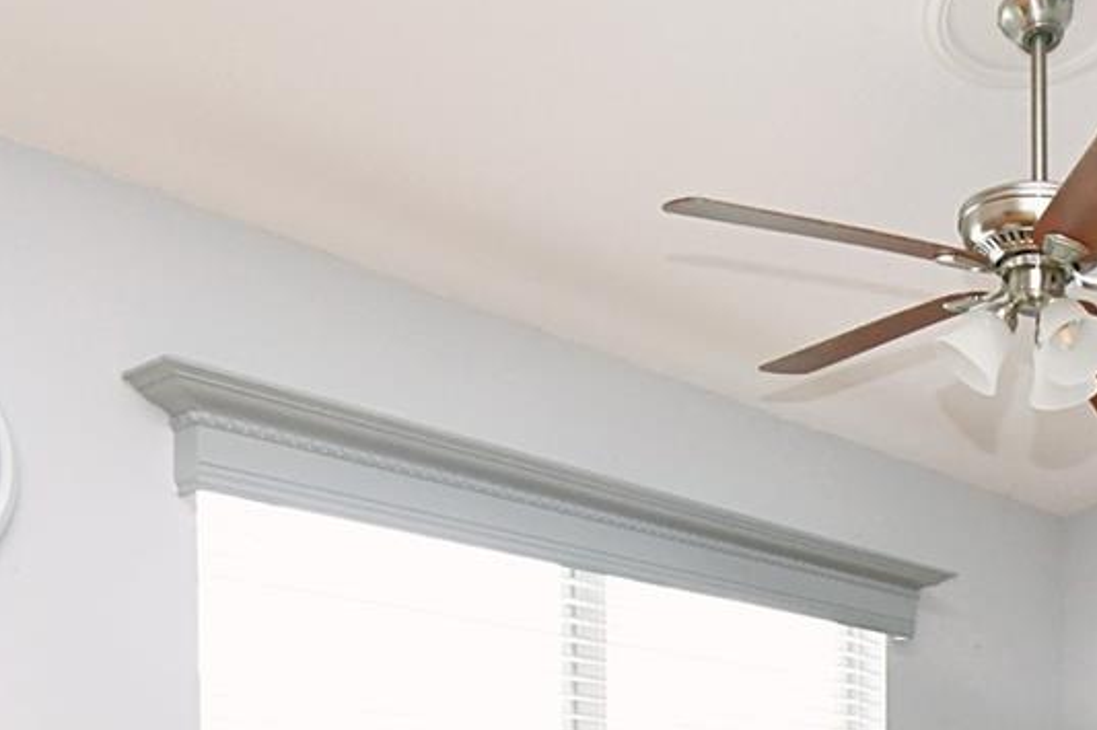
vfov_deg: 26.4
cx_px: 1068
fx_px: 1371
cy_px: 888
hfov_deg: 39.1
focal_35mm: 45
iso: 800
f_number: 7.1
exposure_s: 1/60
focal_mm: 10
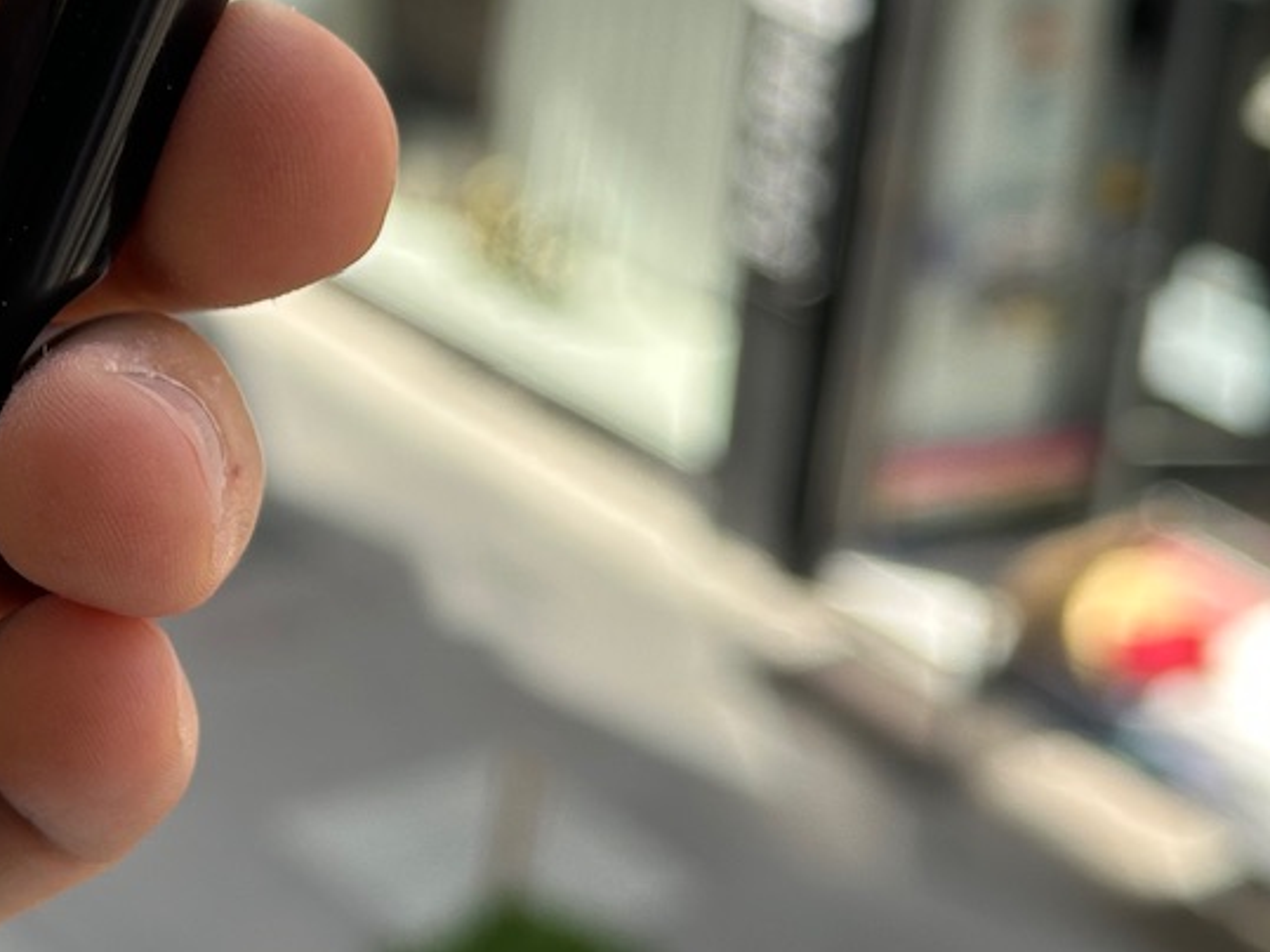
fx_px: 4182
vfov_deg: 12.9
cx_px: -85
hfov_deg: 16.8
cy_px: 71
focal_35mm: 114
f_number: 1.78
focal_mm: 6.86
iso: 64
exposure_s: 1/608
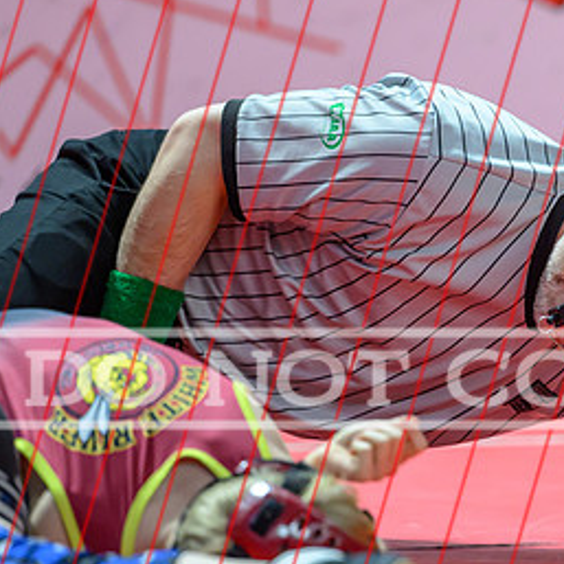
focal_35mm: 485
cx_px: 595
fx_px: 8940
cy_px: 361
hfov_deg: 3.6
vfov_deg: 3.6
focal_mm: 185
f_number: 2.8
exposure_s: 1/800
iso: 2500
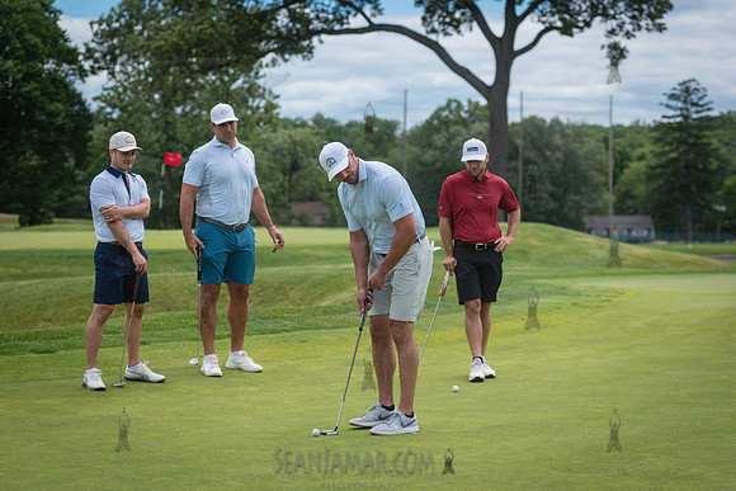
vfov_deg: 13.7
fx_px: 2045
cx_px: 368
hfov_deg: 20.4
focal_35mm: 100
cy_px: 246
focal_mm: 100
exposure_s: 1/1600
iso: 200
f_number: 4
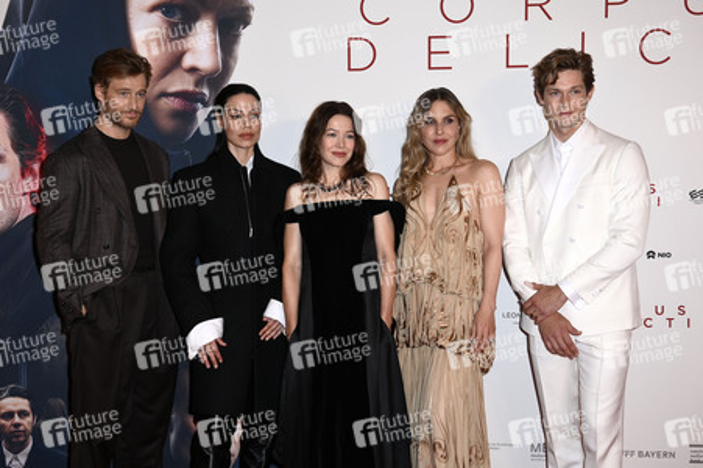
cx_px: 352
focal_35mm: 48
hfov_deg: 41.1
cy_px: 234
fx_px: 937
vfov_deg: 28.0
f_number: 6.3
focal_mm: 48
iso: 400
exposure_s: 1/250
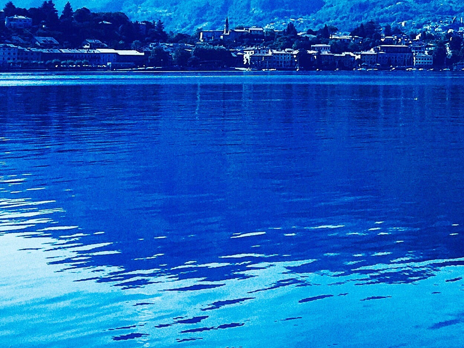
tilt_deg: +6.4
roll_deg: -1.7
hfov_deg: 23.5
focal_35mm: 76
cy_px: -27
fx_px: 1019
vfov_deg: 18.7
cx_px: 554
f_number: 2.2
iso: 32
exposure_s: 1/2475
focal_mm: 4.15
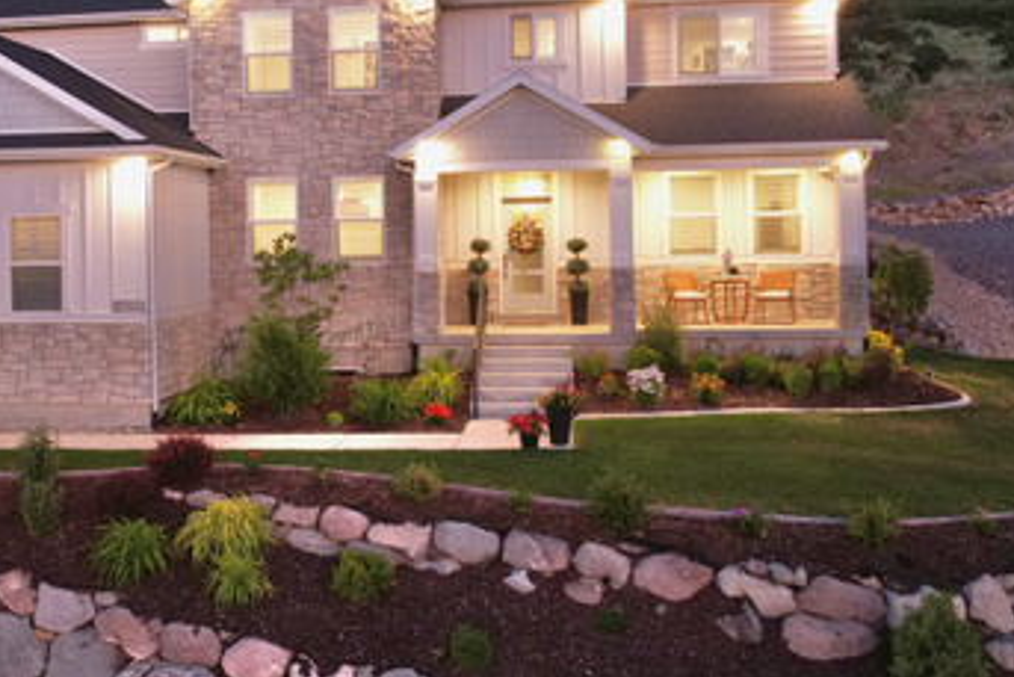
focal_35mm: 41
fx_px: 1155
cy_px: 245
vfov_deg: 32.5
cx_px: 367
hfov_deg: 46.9
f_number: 2.8
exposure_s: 1/10
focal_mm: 8.38
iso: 440
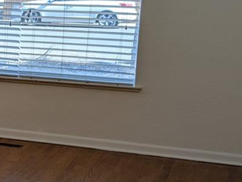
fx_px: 672
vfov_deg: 15.4
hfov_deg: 17.9
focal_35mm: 96
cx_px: -138
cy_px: 104
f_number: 1.68
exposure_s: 1/127
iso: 20
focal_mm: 6.9
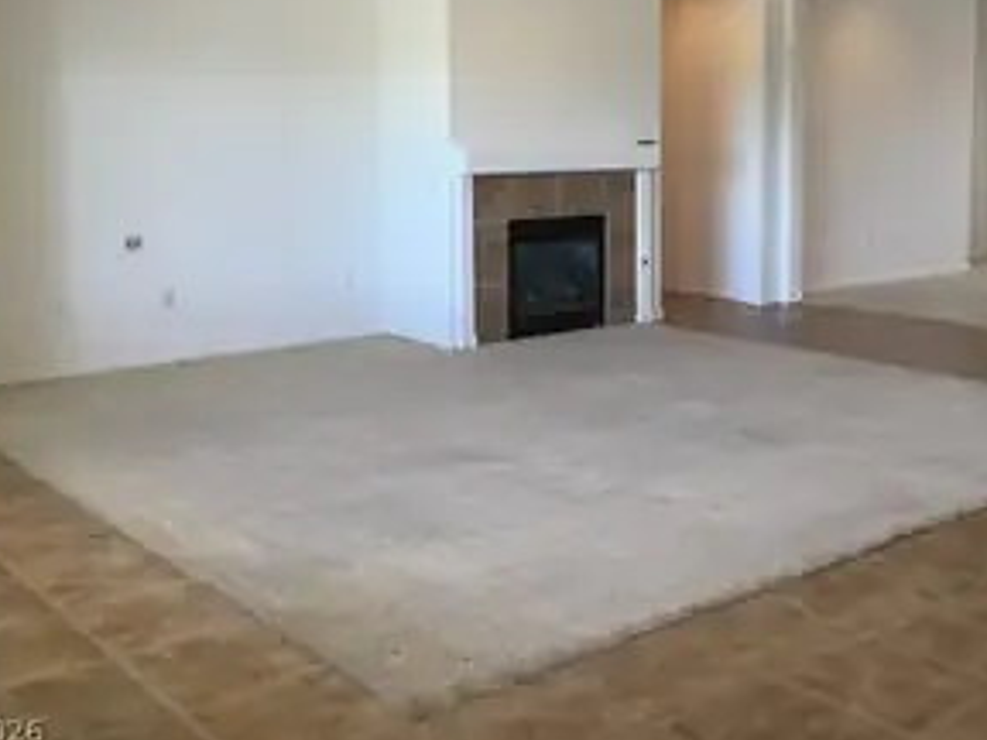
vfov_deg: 33.3
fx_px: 1226
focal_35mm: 43
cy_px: 240
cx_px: 583
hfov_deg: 43.7
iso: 40
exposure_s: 1/30
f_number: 2.4
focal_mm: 3.3
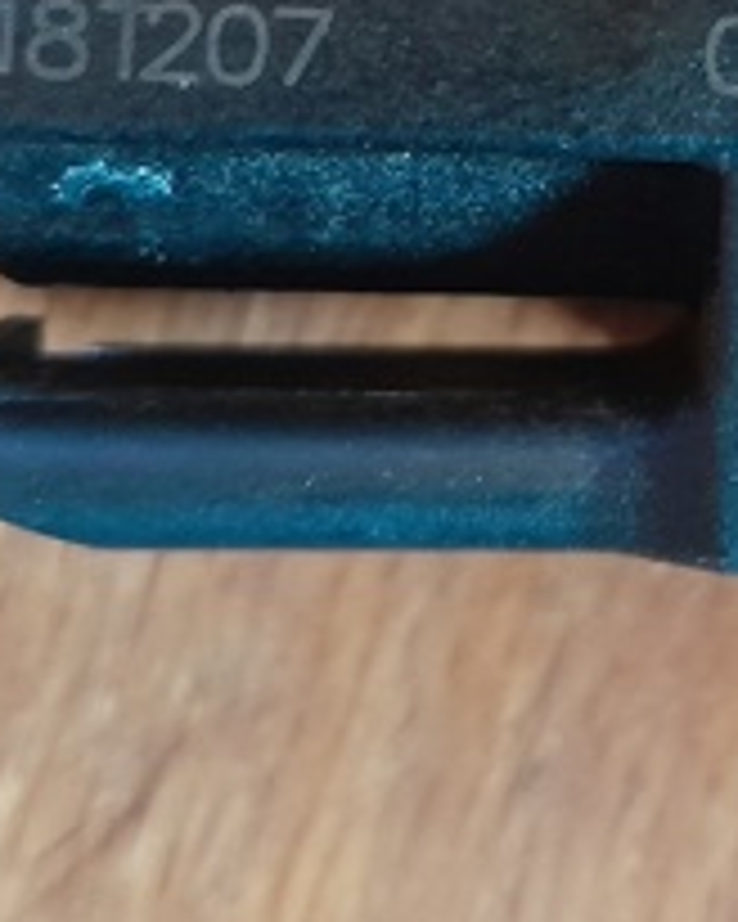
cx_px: 706
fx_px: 2157
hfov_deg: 19.0
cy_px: -110
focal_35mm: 79
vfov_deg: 22.7
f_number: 1.8
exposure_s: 1/25
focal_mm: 3.98
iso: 800
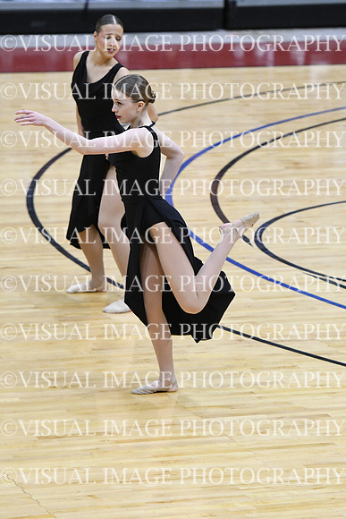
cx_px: 173
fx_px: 3242
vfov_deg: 9.1
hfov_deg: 6.1
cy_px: 260
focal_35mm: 225
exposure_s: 1/400
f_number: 3.5
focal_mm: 150
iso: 4000
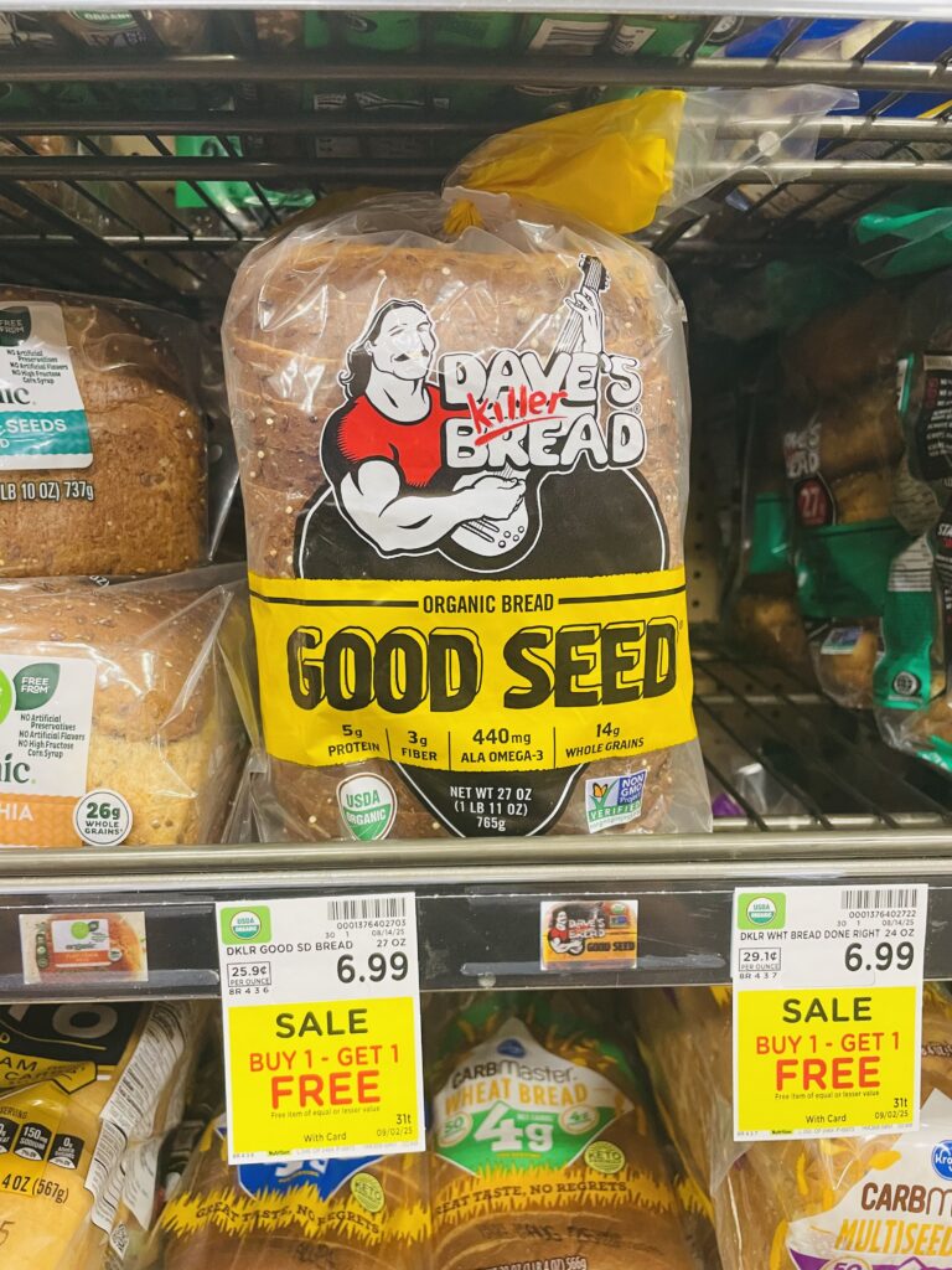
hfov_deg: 53.1
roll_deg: -0.3
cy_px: 635
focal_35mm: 26
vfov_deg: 67.3
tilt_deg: -12.5
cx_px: 476
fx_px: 953
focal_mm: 4.2
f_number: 1.6
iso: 200
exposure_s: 1/41
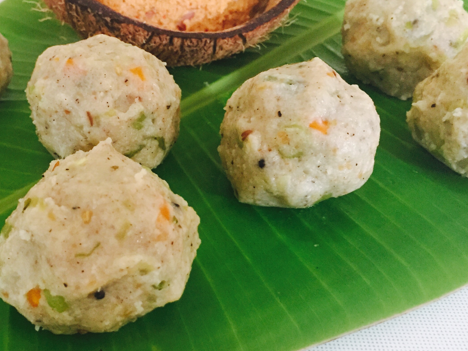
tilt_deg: -33.6
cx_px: 143
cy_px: 176
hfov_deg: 41.3
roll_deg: +0.0
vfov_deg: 32.2
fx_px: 608
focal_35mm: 45
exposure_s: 1/33
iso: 200
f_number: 2.2
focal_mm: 4.15
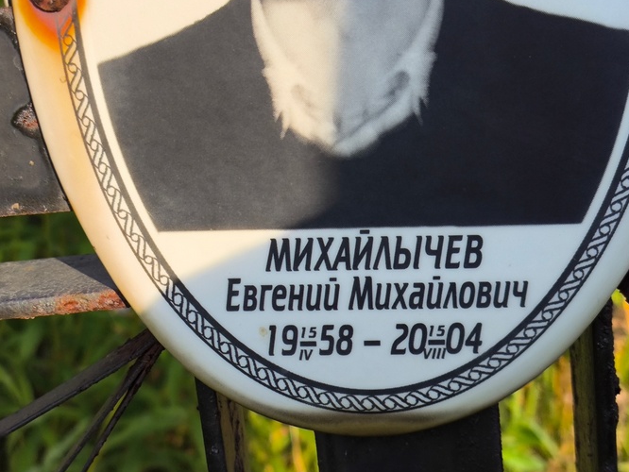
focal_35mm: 60
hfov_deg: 32.2
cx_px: 309
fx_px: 1091
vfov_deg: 24.4
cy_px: 270
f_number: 1.7
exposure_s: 1/1158
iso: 50
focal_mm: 4.71
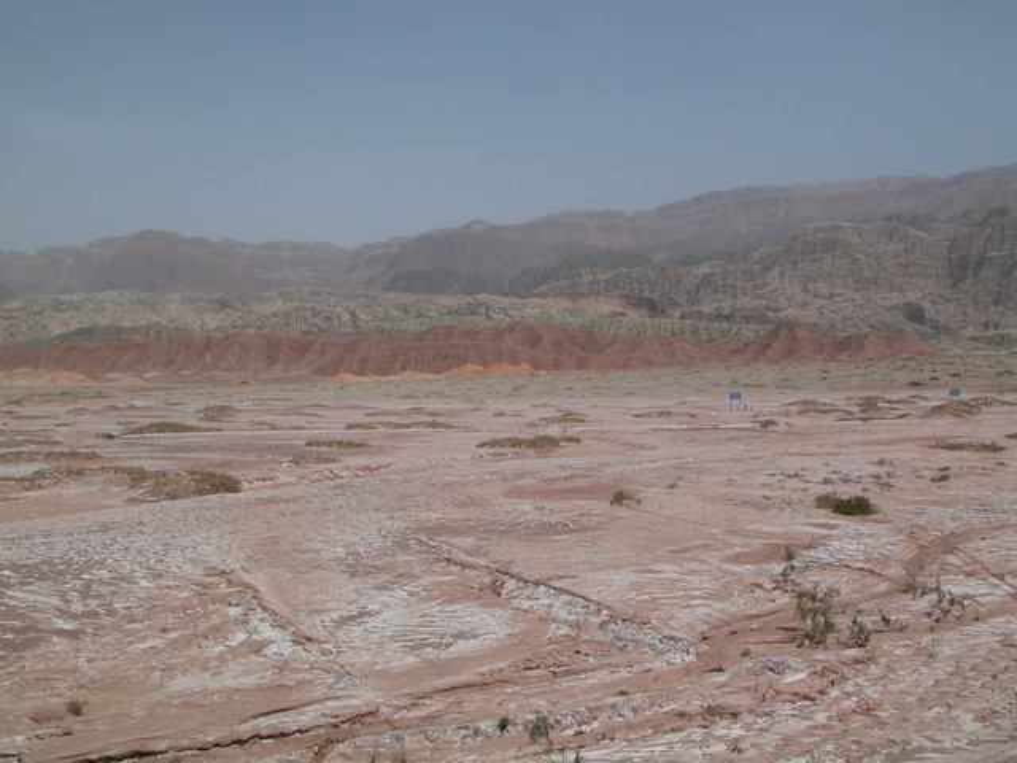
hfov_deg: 52.6
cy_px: 382
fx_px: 1028
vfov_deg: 40.7
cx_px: 508
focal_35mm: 35
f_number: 8
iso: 100
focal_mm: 8.9
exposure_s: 1/563
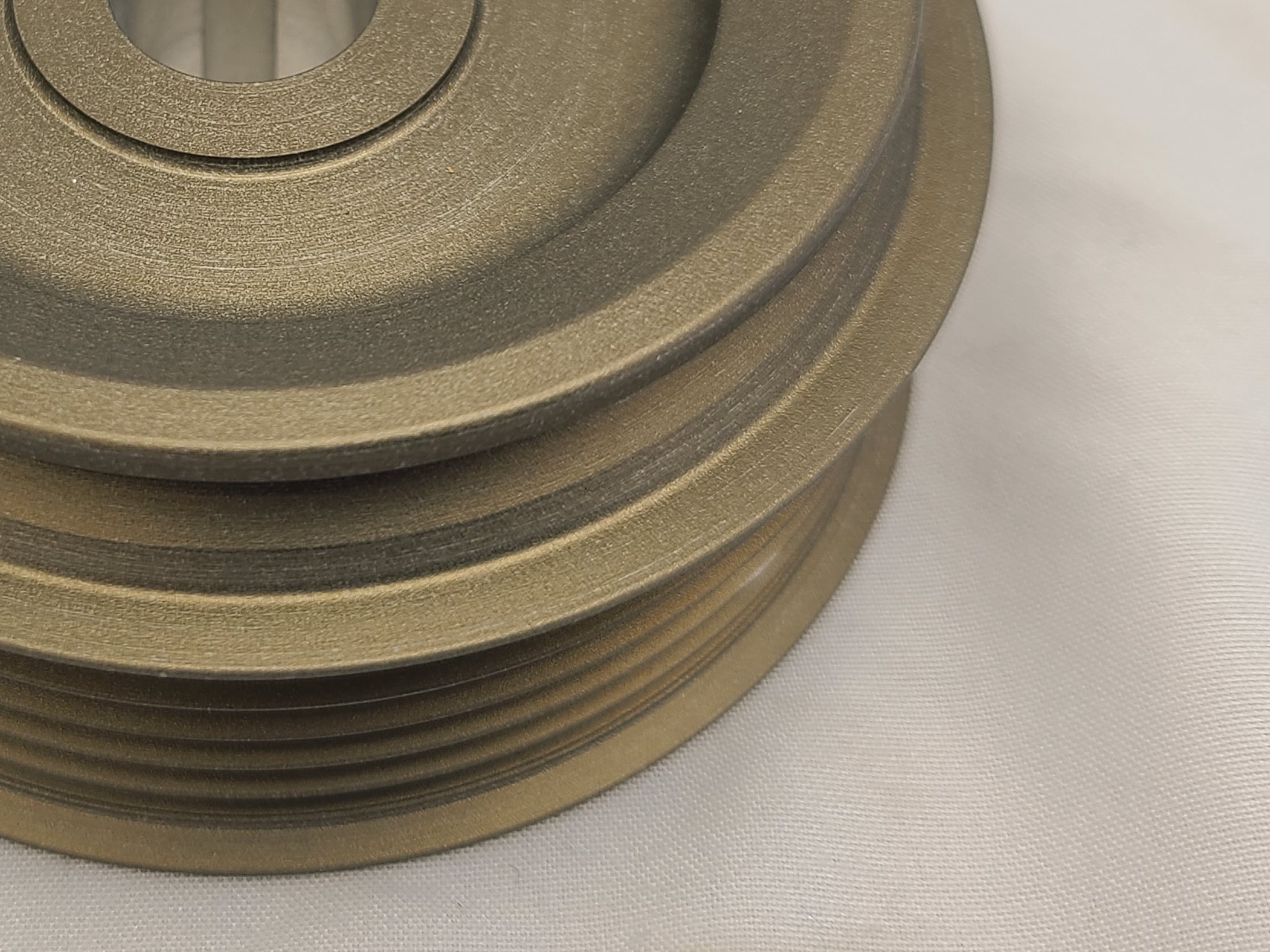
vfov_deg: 22.8
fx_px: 2311
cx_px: 204
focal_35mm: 63
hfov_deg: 29.8
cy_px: 130
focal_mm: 5.4
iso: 40
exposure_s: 1/140
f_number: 1.8
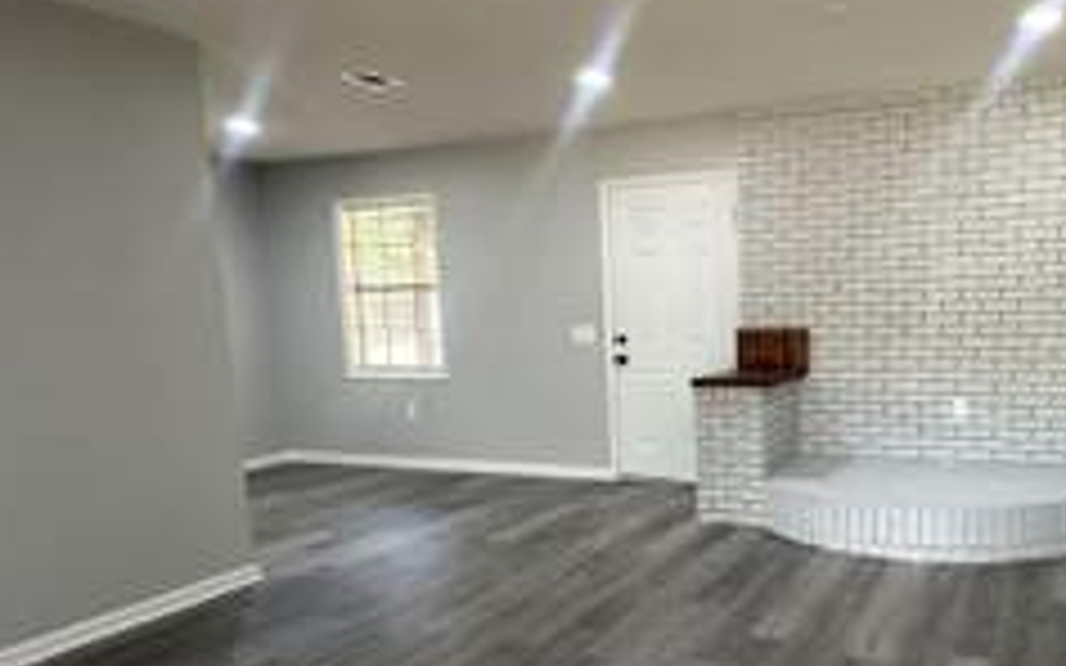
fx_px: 871
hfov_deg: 61.5
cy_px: 452
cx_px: 702
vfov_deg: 41.2
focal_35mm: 30
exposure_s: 1/60
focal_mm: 2.22
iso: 200
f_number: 2.2
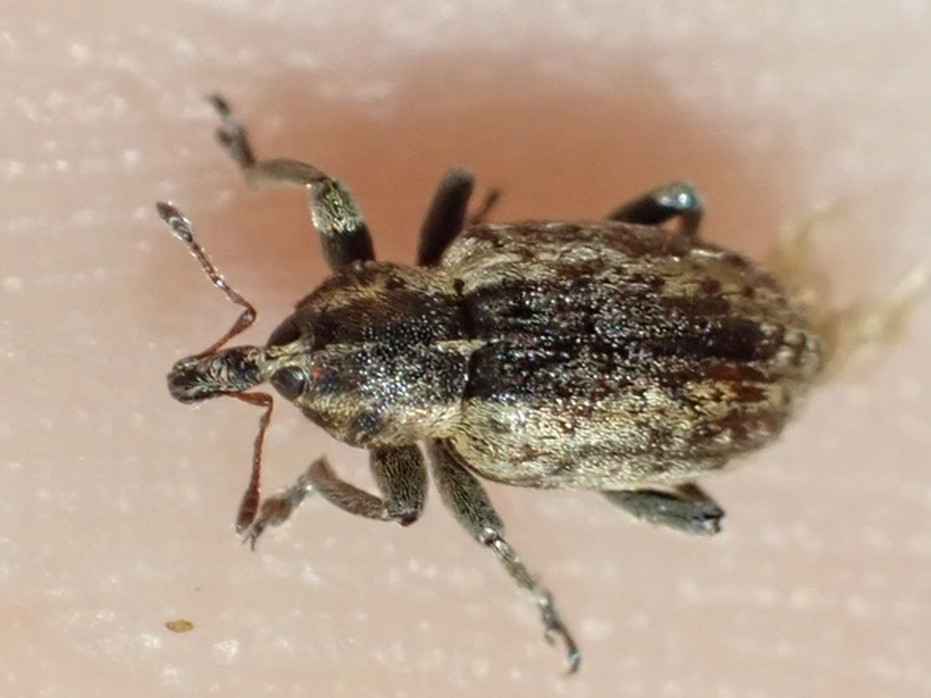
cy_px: 359
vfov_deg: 13.6
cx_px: 503
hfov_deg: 18.0
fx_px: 2931
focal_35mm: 109
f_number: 4.9
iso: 500
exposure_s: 1/80
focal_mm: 18
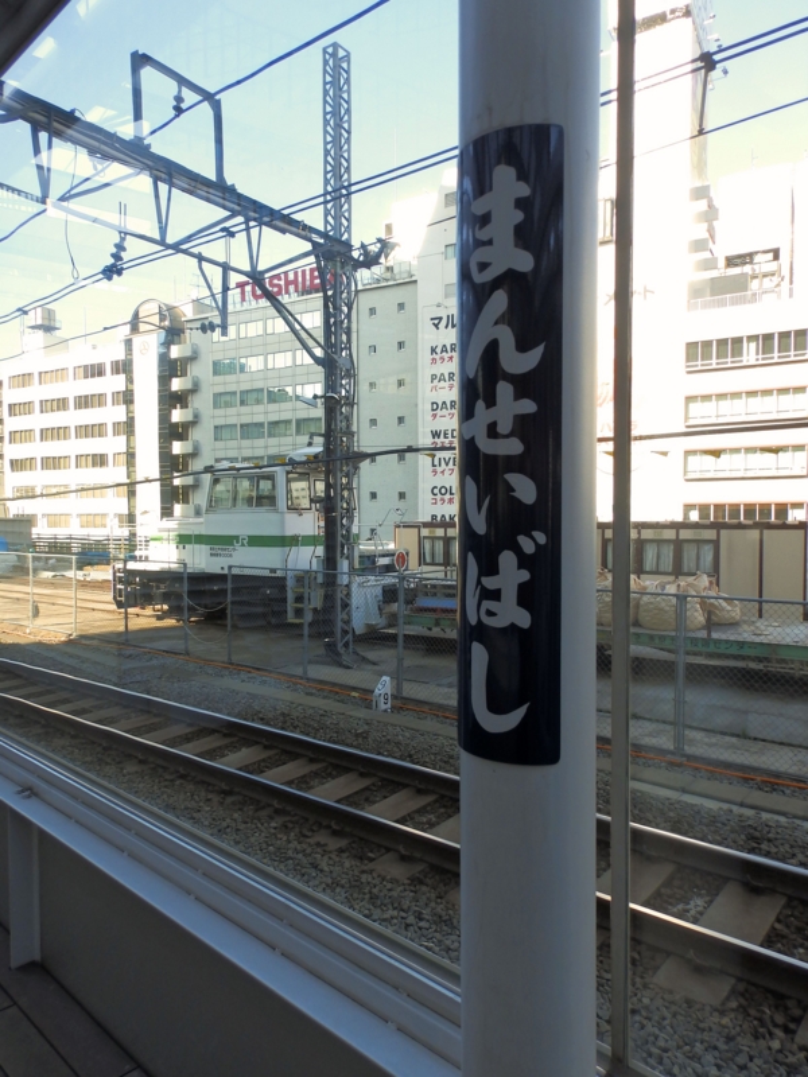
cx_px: 404
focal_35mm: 22
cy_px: 538
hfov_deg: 61.1
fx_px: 685
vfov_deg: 76.4
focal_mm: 4
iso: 80
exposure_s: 1/160
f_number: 4.5
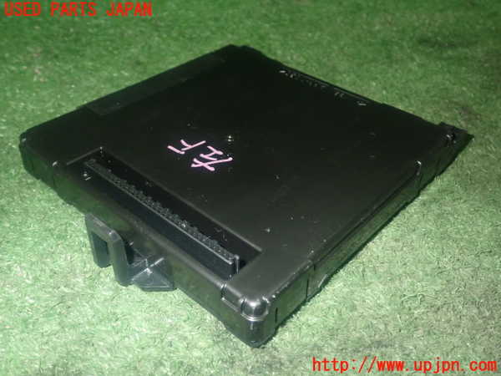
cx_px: 250
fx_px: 521
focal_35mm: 36
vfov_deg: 39.7
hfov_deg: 51.4
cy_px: 188
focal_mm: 6.37
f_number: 7.1
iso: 800
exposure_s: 1/40
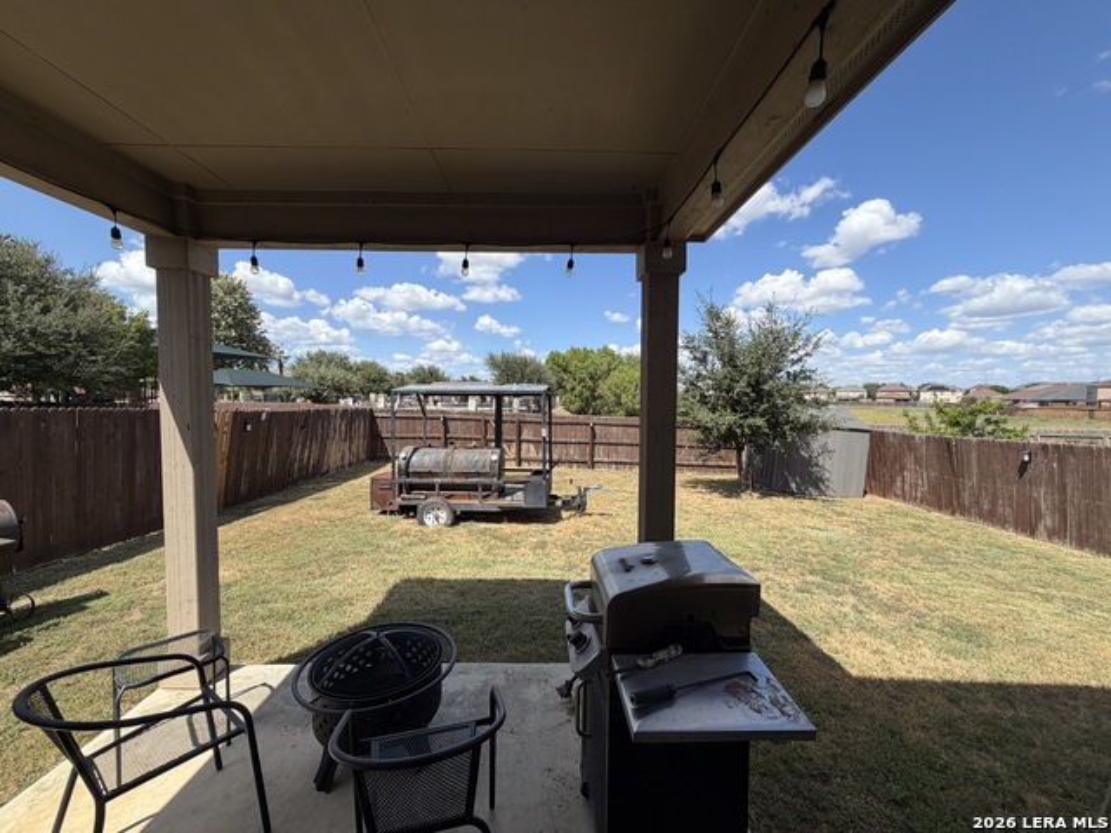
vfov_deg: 85.7
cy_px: 416
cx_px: 556
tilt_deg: -1.8
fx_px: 449
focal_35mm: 14
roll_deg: +0.5
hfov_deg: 102.1
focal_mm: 2.22
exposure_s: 1/770
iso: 25
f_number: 2.2
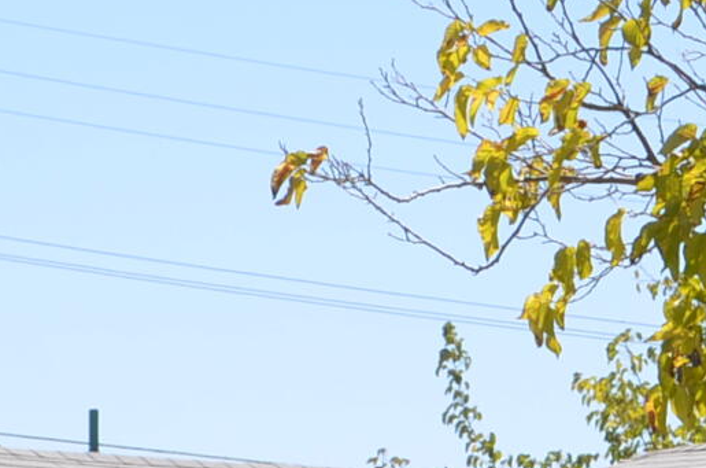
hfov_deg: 6.9
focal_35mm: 297
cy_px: 831
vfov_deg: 4.6
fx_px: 5812
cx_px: 713
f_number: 9
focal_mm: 34
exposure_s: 1/250
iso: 100
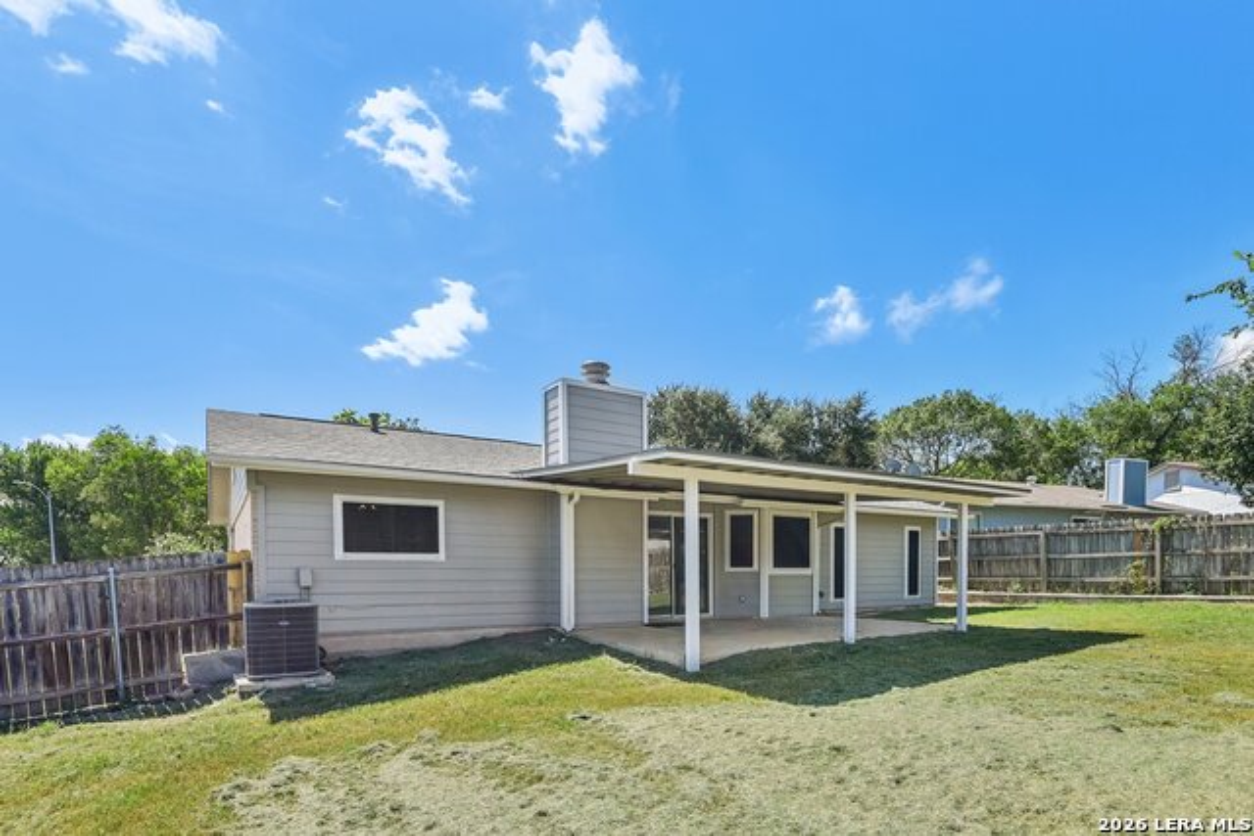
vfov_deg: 73.8
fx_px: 557
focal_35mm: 16
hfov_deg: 96.7
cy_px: 418
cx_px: 627
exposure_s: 1/640
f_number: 8
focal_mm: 16
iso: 400
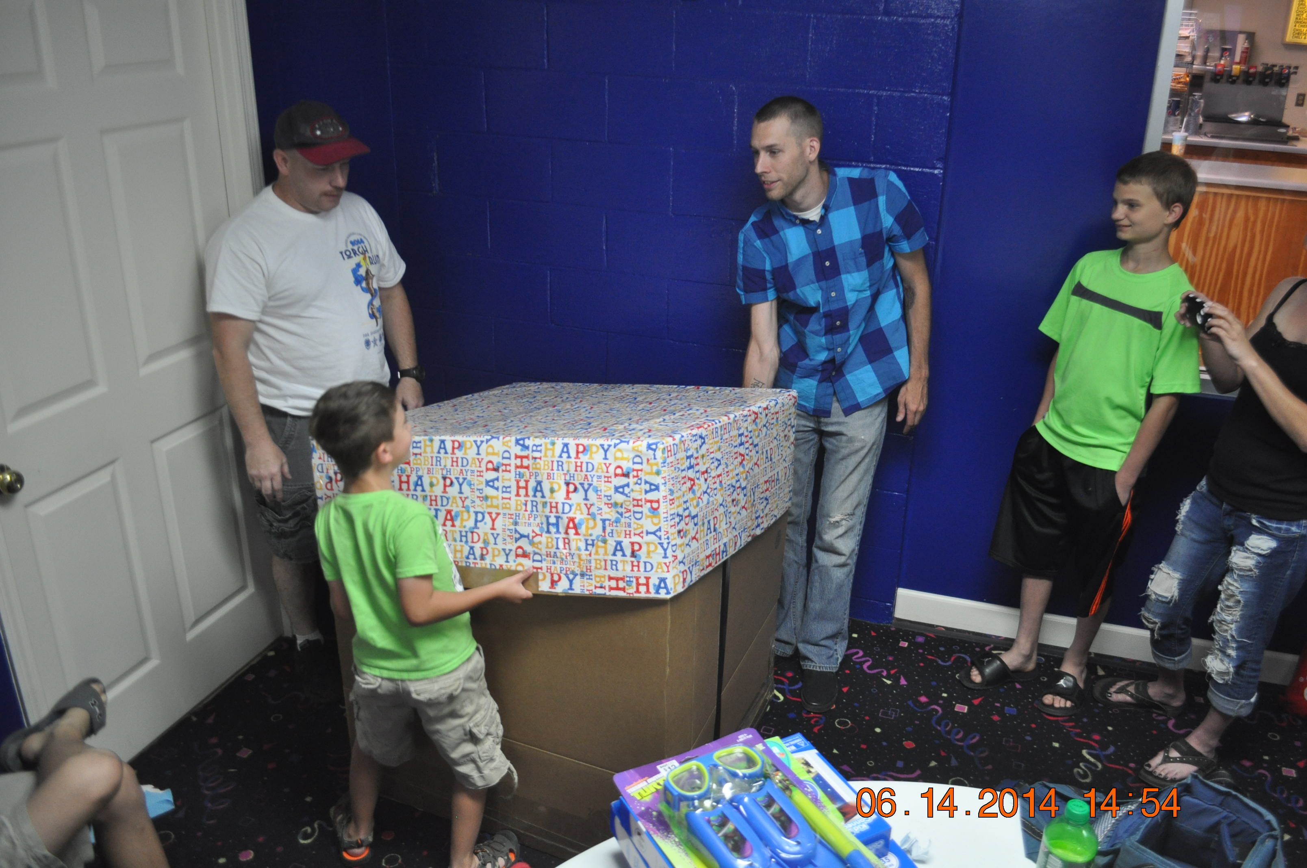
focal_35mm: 27
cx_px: 654
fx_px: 979
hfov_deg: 67.4
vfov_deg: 47.8
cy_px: 434
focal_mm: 18
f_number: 4
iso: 800
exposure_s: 1/60
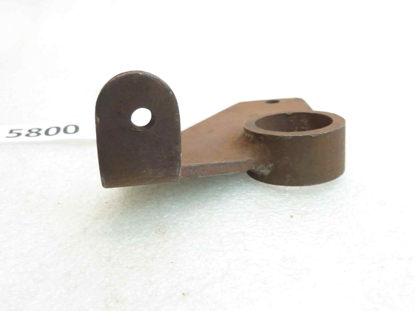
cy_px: 156
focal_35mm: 38
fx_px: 456
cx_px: 208
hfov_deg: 49.0
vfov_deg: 37.7
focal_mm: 4.4
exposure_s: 1/13
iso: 80
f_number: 3.3
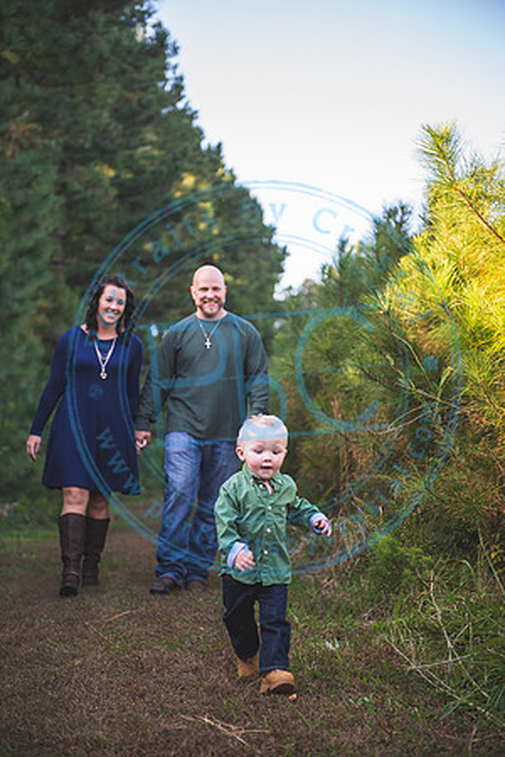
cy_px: 378
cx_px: 252
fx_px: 1473
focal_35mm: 70
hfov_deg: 19.5
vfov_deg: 28.8
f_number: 2.8
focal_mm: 70
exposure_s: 1/200
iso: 200
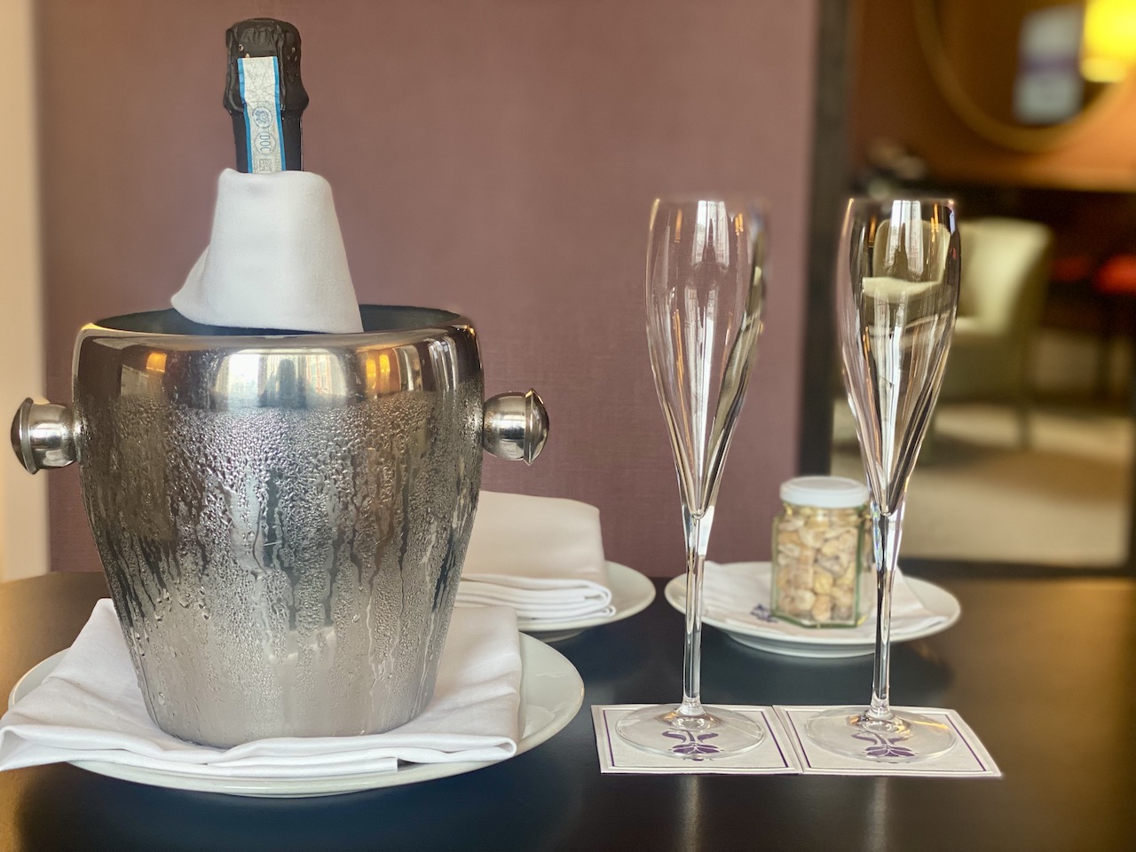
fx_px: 1706
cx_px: 568
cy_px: 426
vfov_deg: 28.0
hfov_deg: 36.8
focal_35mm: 52
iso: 160
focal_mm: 6
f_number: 2
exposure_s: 1/50
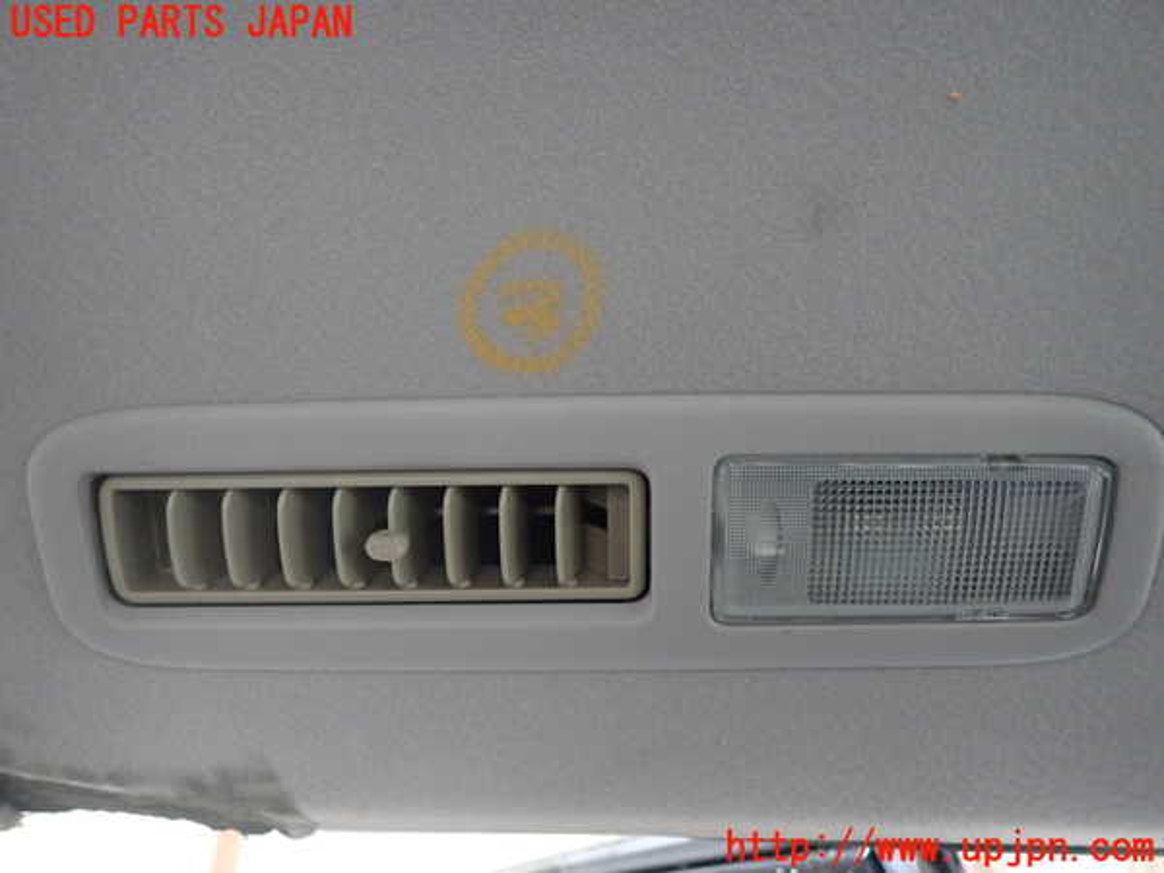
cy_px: 436
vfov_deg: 54.9
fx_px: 841
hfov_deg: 69.4
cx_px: 582
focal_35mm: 25
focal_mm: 4.5
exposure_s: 1/30
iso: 500
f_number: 2
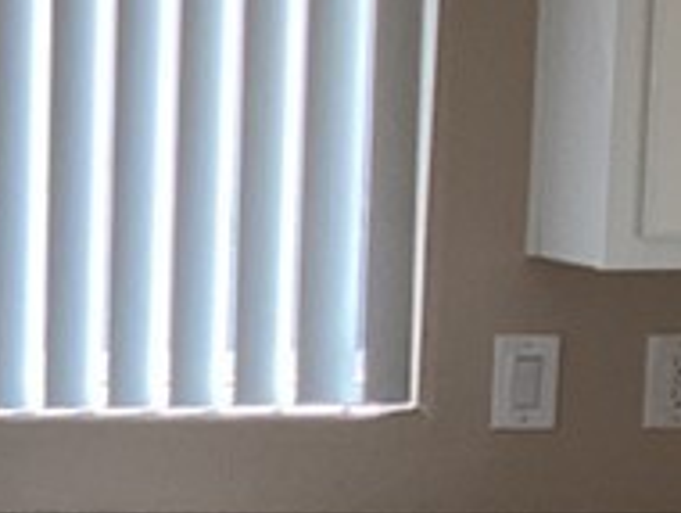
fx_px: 3290
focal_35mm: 167
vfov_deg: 8.8
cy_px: 596
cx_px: -824
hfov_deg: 10.5
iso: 40
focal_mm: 3.3
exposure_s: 1/120
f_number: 2.4
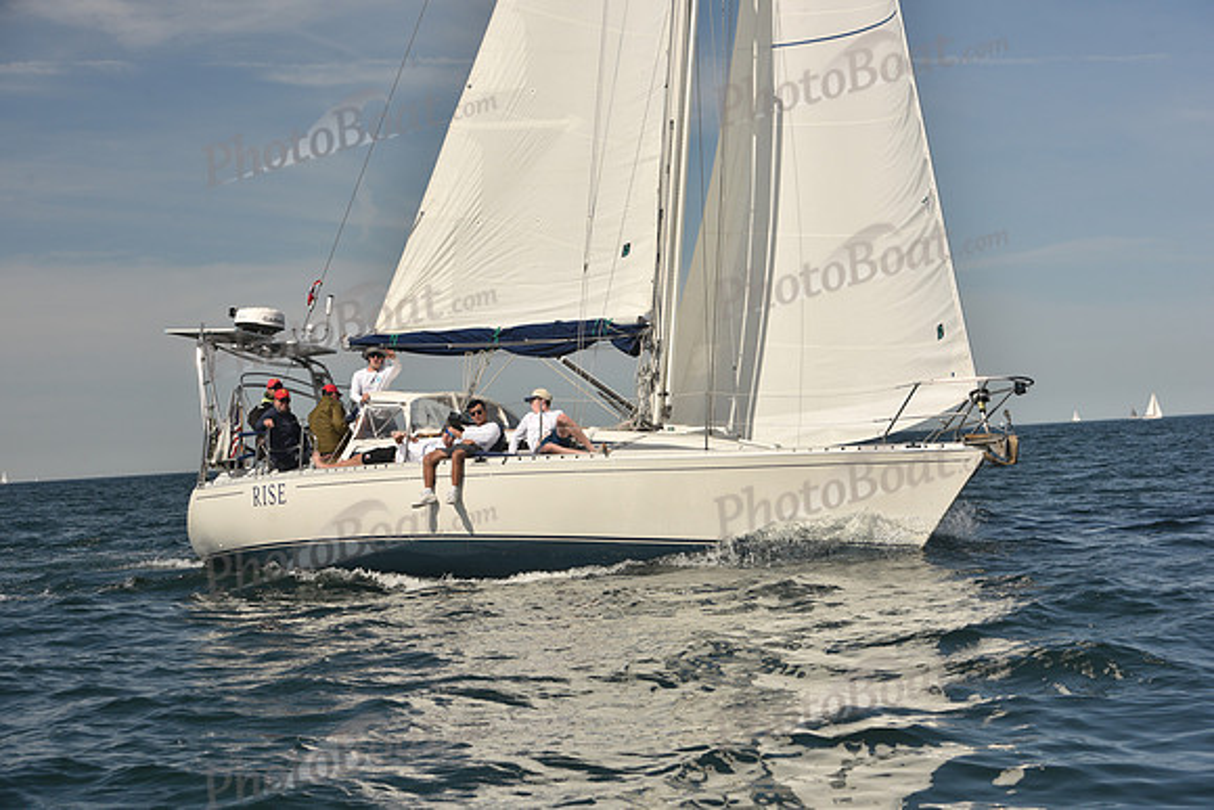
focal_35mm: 70
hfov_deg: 28.8
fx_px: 2361
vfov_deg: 19.5
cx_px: 607
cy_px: 405
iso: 250
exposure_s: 1/640
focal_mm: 70
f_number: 8
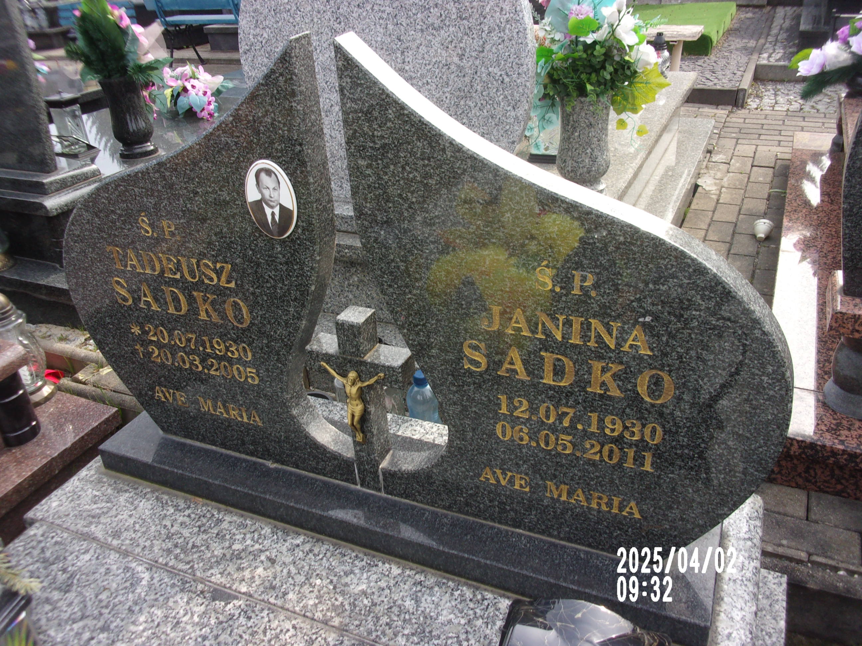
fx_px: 697
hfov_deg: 63.4
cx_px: 431
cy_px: 323
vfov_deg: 49.7
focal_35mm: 28
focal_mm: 5.1
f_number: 3.9
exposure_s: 1/200
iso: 80
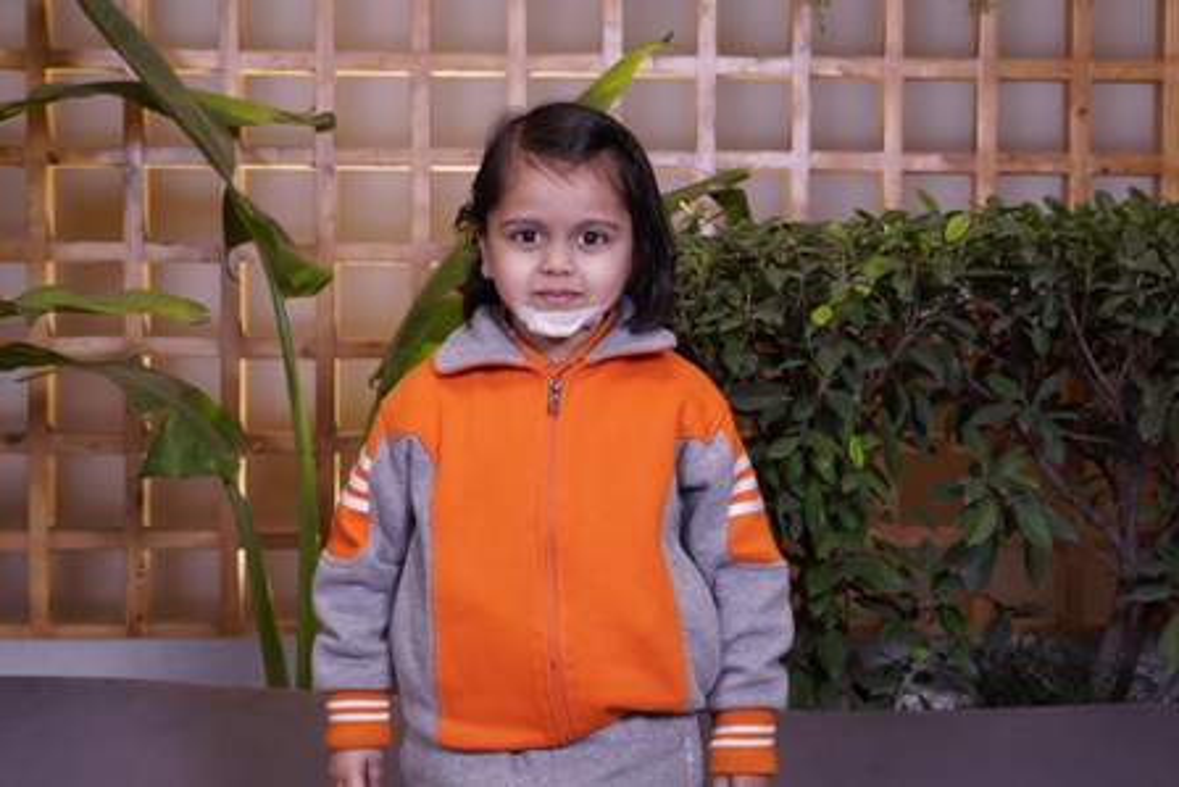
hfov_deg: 33.4
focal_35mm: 60
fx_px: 1966
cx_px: 590
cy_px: 394
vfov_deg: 22.6
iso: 500
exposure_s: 1/125
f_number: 4.5
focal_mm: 40
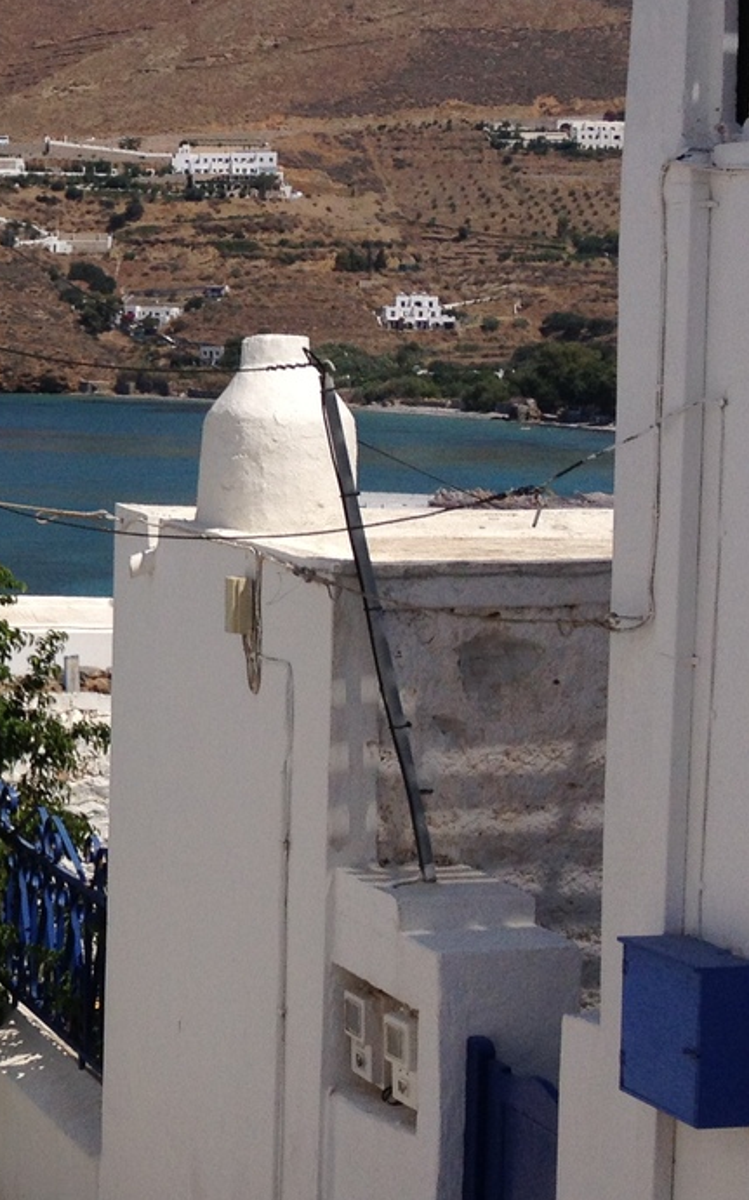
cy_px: 466
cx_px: -360
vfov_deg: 24.0
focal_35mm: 86
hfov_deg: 14.2
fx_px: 2810
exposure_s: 1/4255
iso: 50
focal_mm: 4.28
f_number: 2.4
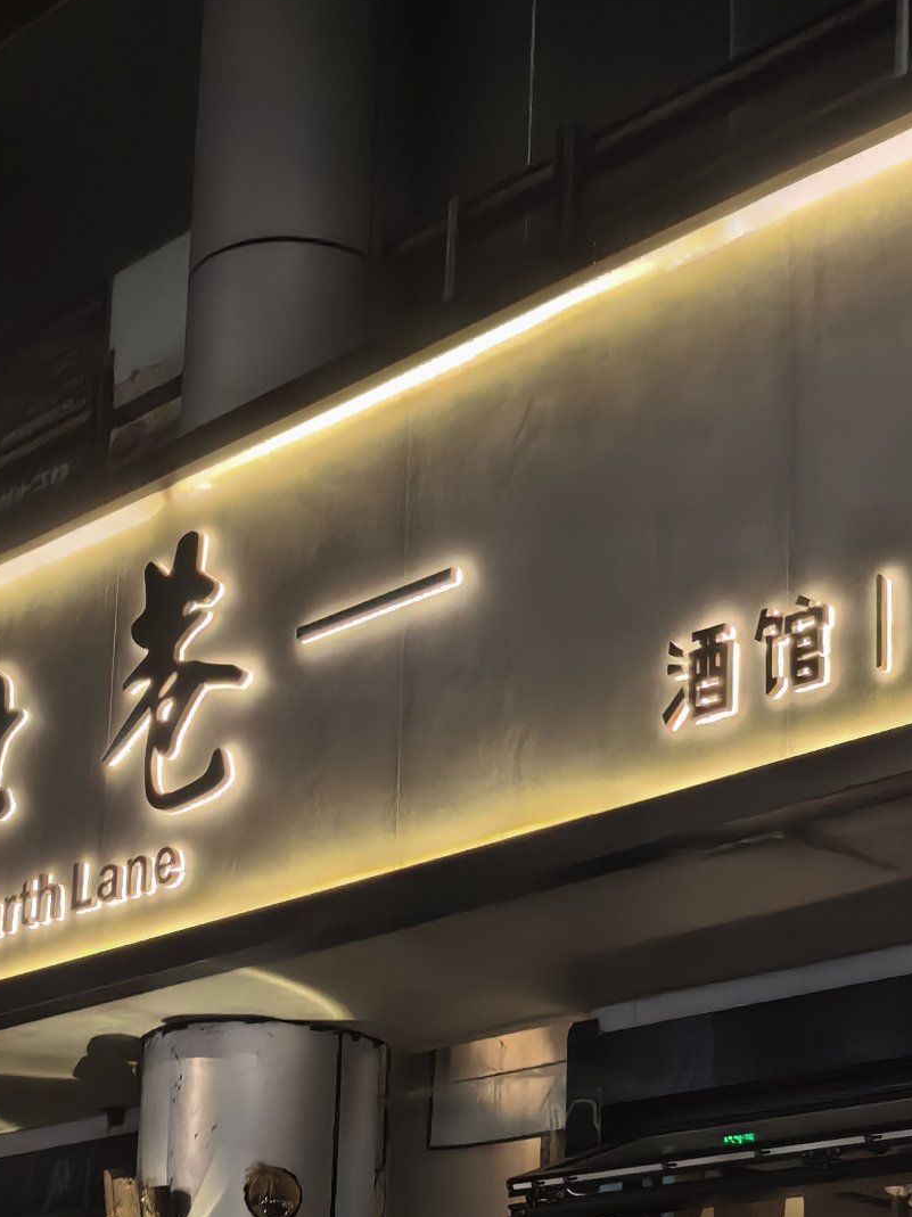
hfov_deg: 21.3
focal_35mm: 69
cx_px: 532
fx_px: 2425
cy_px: 1055
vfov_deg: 27.3
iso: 200
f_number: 1.4
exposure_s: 1/100
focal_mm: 5.72
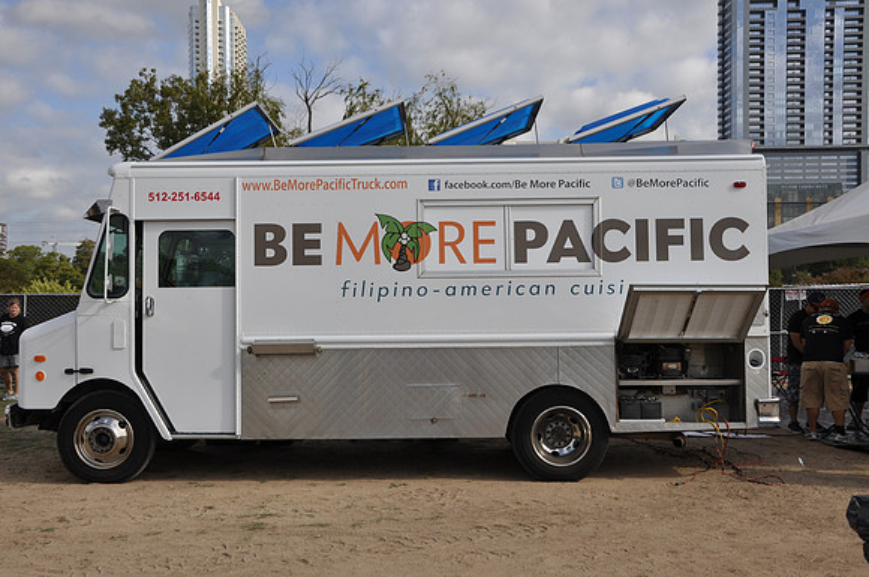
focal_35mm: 39
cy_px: 288
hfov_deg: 49.6
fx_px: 940
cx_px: 434
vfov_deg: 34.1
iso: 200
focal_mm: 26
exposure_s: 1/100
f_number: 10
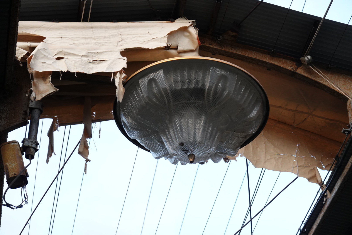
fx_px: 998
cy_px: 118
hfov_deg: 20.0
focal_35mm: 102
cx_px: 176
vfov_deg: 13.4
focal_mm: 37.41
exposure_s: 1/125
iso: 640
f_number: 4
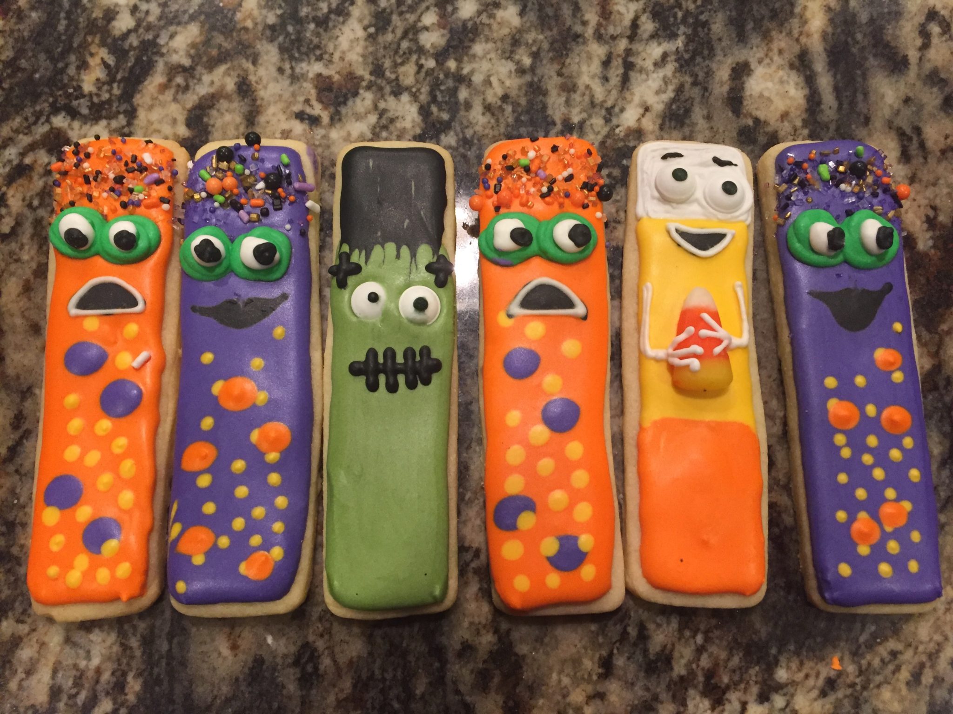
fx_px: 798
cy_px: 357
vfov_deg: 48.2
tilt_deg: -78.7
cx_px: 476
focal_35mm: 29
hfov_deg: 61.7
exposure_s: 1/30
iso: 200
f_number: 2.2
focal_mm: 4.15
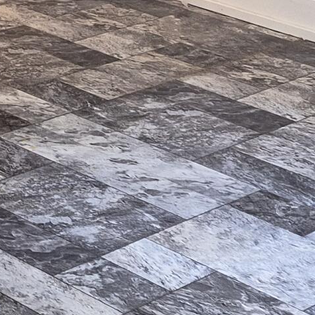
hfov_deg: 11.9
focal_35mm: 127
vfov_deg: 12.8
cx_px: -359
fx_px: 1308
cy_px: -207
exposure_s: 1/24
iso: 100
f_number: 1.8
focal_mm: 5.4
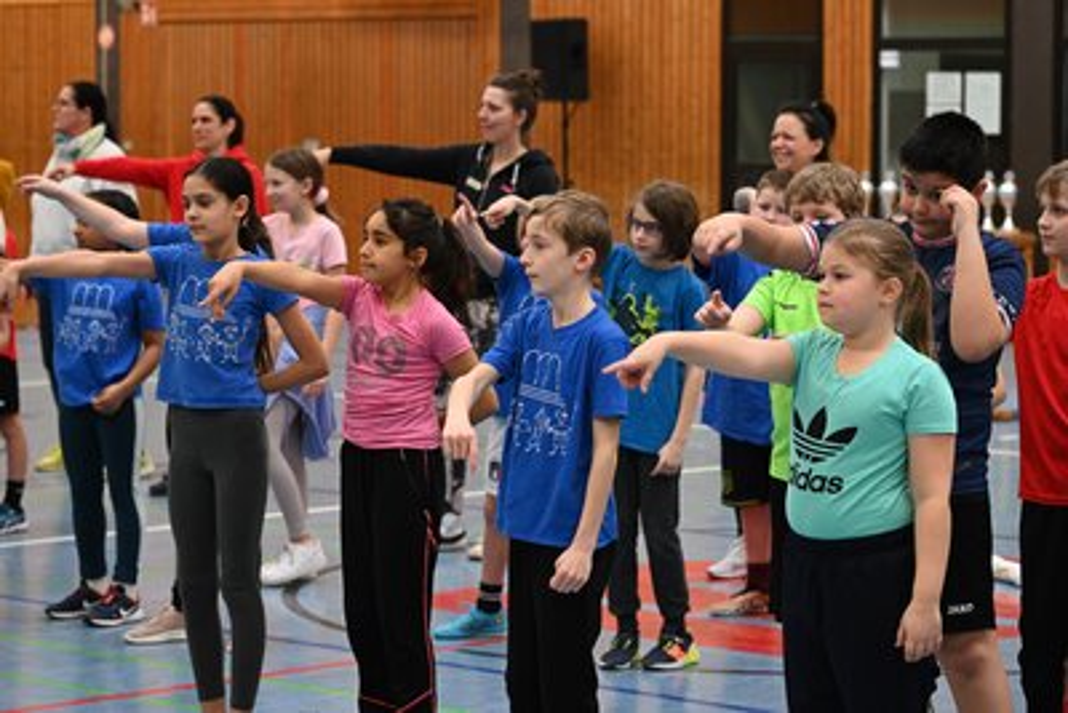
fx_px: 3561
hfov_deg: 17.1
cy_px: 356
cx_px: 534
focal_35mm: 120
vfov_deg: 11.4
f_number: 5.6
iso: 2500
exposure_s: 1/250
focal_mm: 120
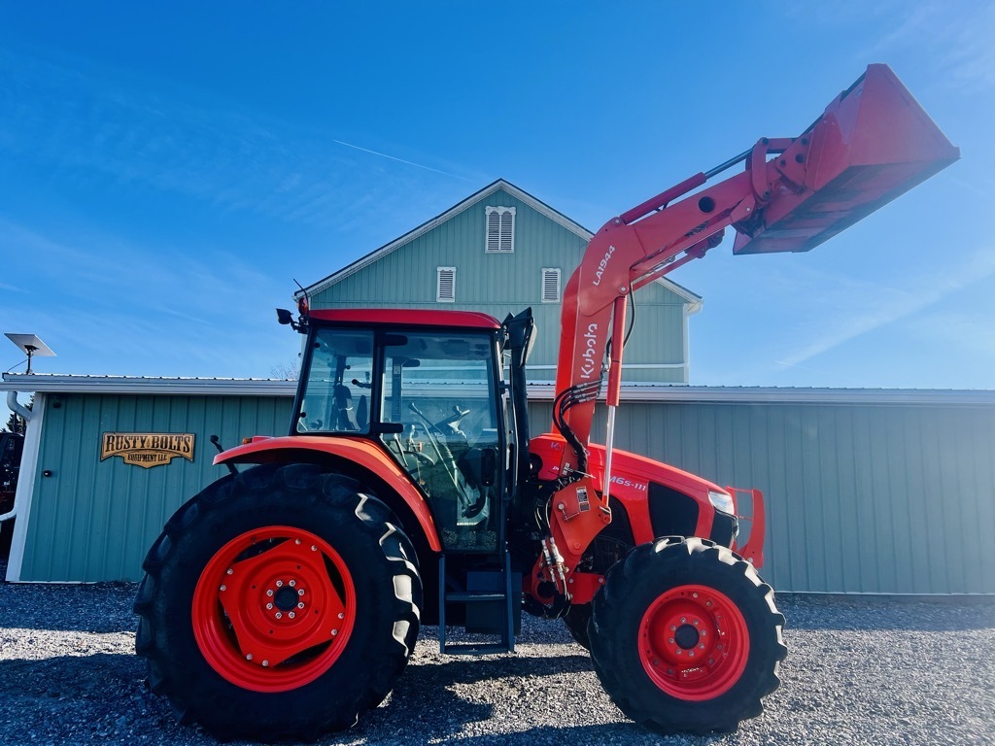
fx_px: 747
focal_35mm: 26
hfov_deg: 67.3
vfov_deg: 53.1
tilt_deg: +9.3
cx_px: 498
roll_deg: -0.6
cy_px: 373
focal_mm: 5.7
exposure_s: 1/2841
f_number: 1.5
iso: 50
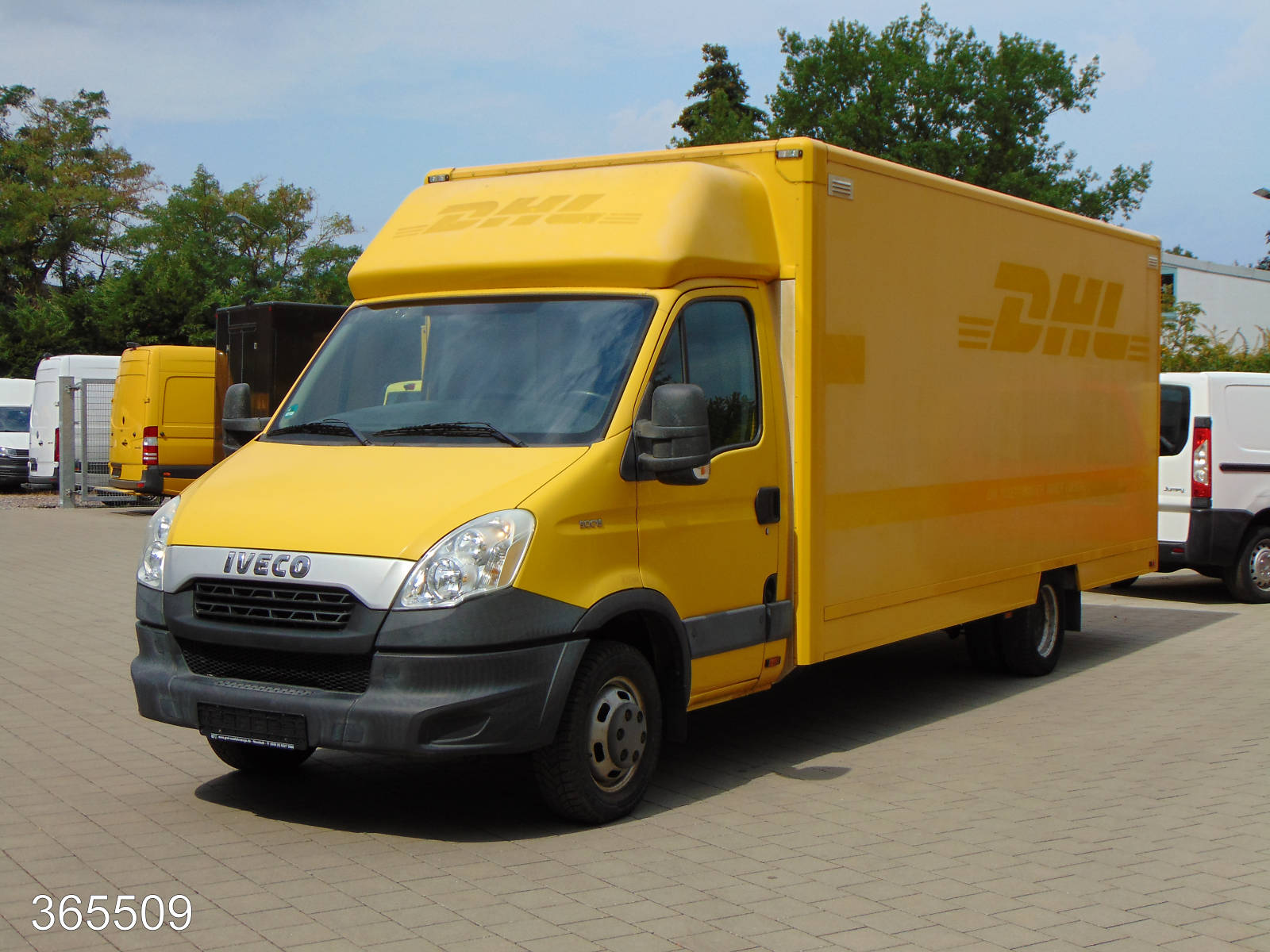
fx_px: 1834
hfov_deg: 38.2
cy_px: 476
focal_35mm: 50
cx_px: 635
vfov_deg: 29.1
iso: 80
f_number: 9
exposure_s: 1/200
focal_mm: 9
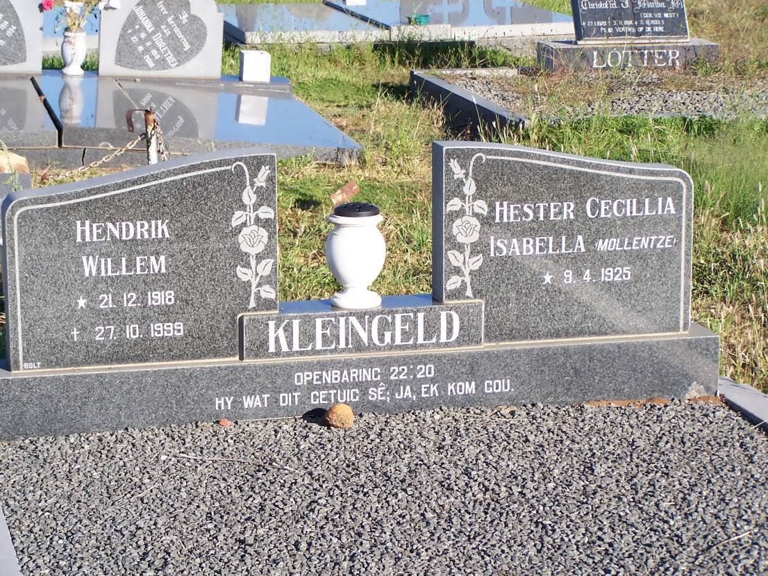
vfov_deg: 14.5
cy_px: 299
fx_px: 2263
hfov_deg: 19.3
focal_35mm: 102
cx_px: 366
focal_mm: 15.6
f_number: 3.2
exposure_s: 1/750
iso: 80
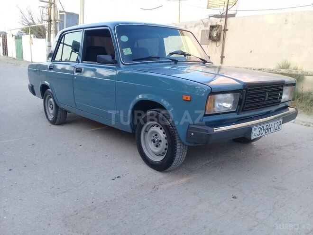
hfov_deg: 58.4
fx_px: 280
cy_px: 118
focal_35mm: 31
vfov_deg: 45.4
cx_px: 156
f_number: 2.2
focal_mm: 3.3
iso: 50
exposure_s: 1/102
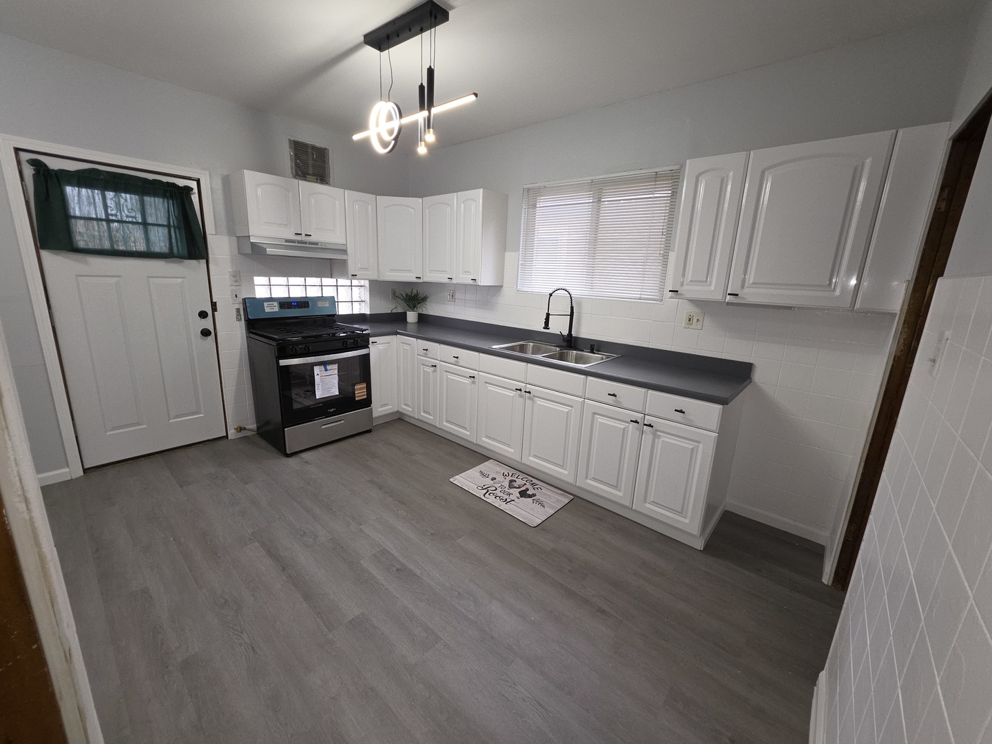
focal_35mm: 13
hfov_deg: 106.2
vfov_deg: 89.9
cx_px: 496
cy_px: 372
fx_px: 373
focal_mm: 2.2
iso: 80
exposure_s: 1/60
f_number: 1.9
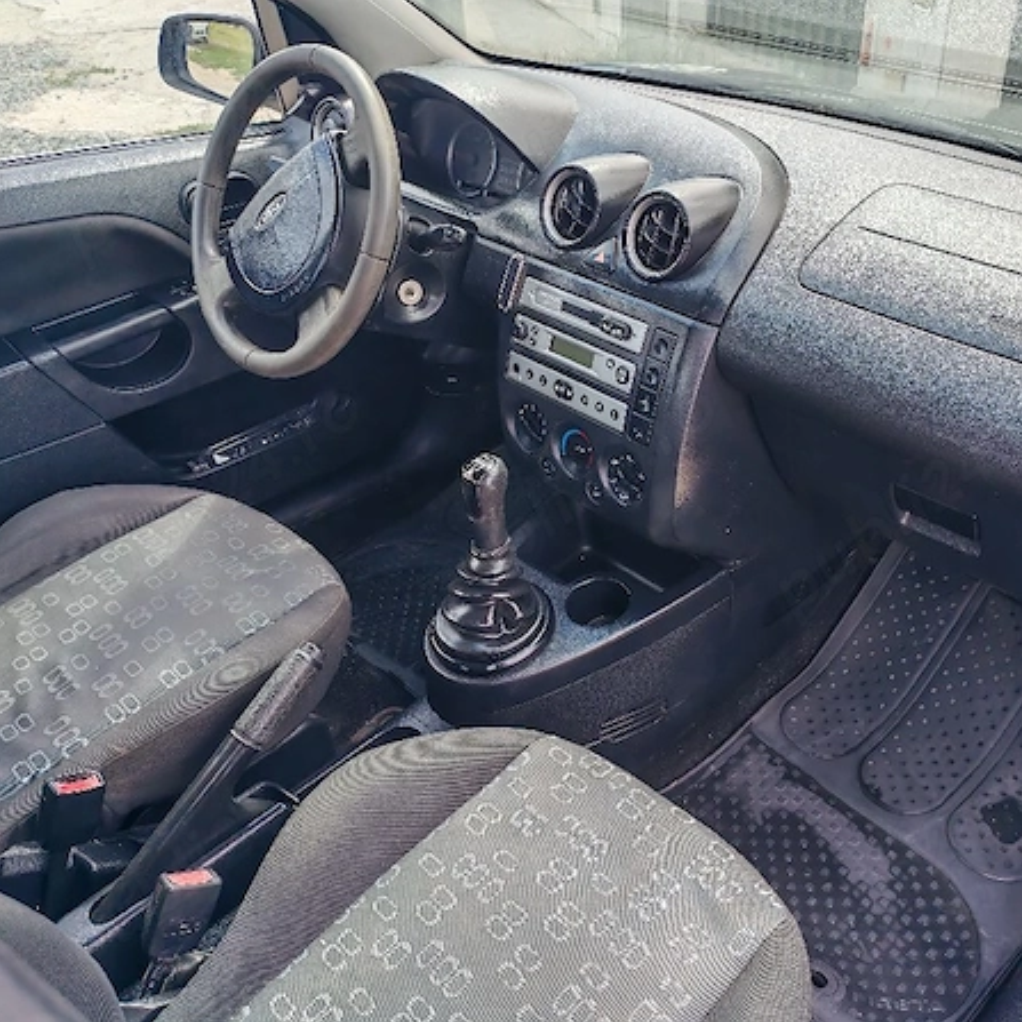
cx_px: 658
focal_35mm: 32
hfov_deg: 50.4
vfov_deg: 51.1
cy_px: 512
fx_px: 1069
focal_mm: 5.52
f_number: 1.95
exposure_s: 1/312
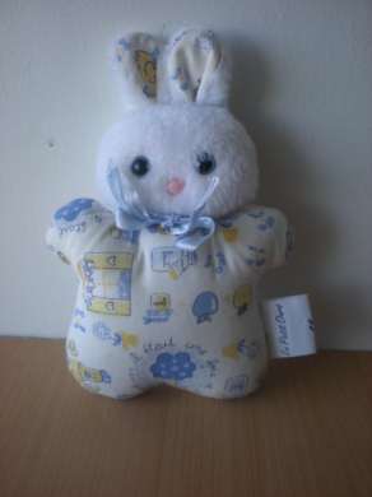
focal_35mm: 38
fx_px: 545
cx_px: 186
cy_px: 248
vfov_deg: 49.0
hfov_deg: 37.7
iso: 69
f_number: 3.1
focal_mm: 6.3
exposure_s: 1/59.8
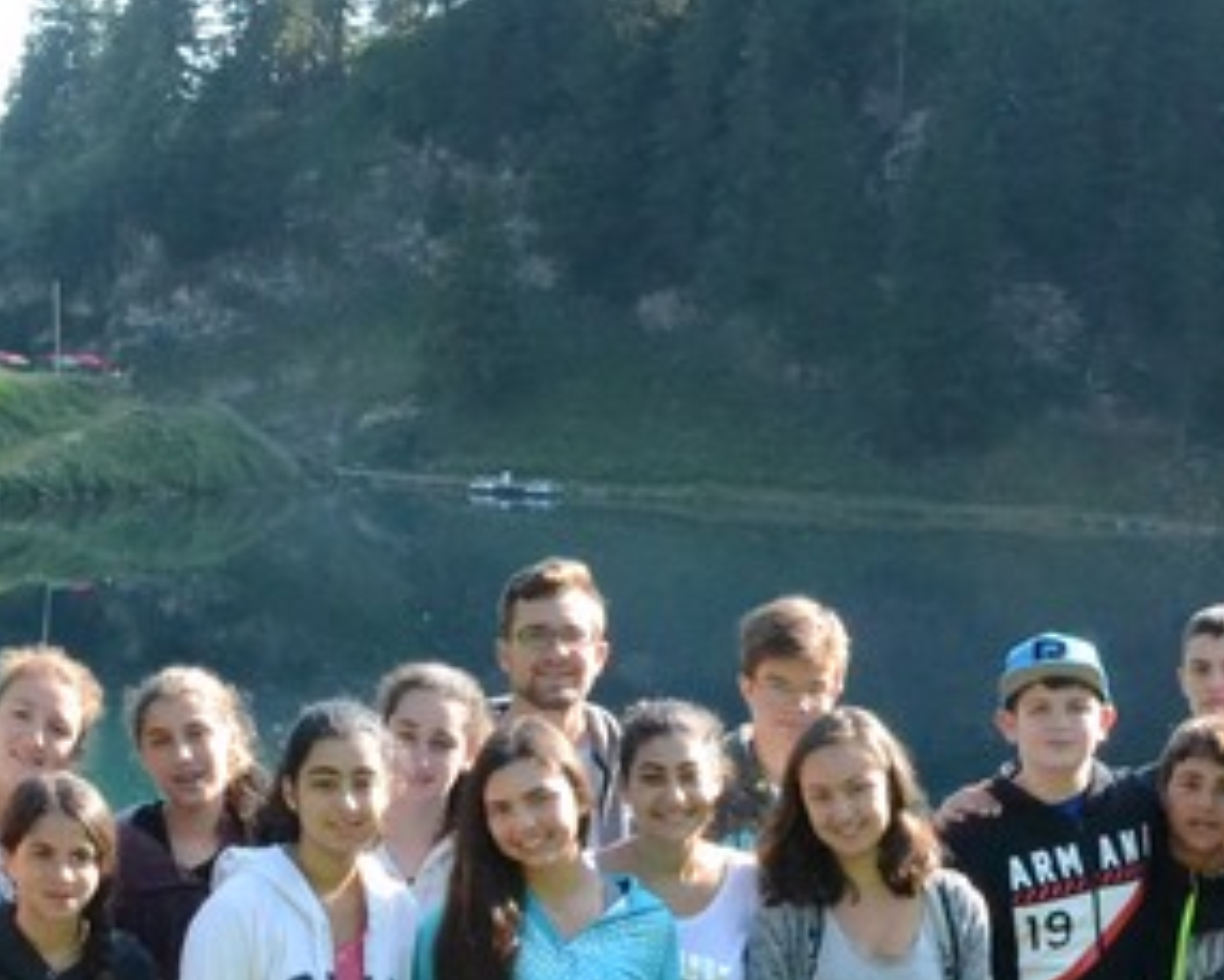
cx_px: 466
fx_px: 4022
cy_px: 965
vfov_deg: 13.7
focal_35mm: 111
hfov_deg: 17.3
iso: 3200
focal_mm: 22
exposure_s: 1/640
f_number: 13
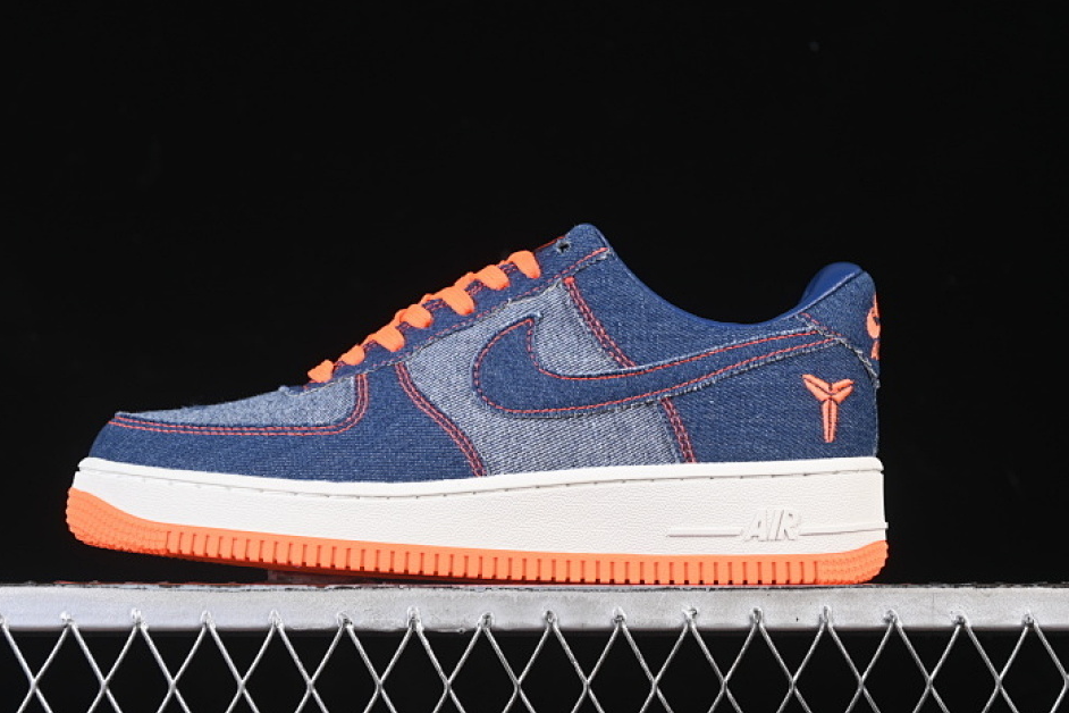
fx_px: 2554
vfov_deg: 15.9
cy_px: 333
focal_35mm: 86
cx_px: 482
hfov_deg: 23.6
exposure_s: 1/60
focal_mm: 50
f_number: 6.3
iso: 160
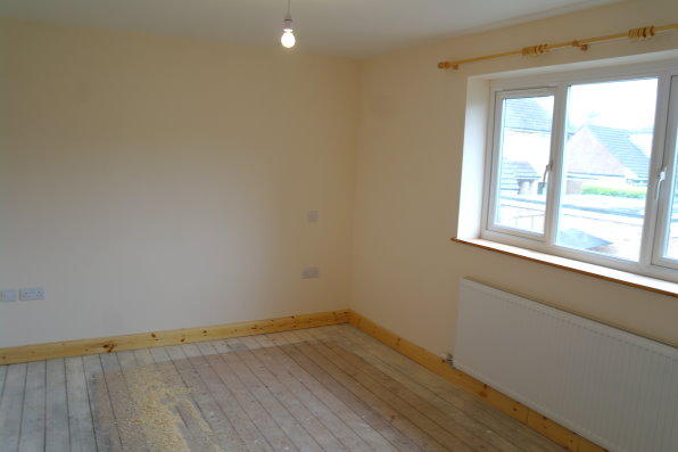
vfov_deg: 47.9
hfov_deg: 67.4
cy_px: 226
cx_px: 339
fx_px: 508
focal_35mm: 27
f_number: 3.5
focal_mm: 18
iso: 100
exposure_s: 1/40
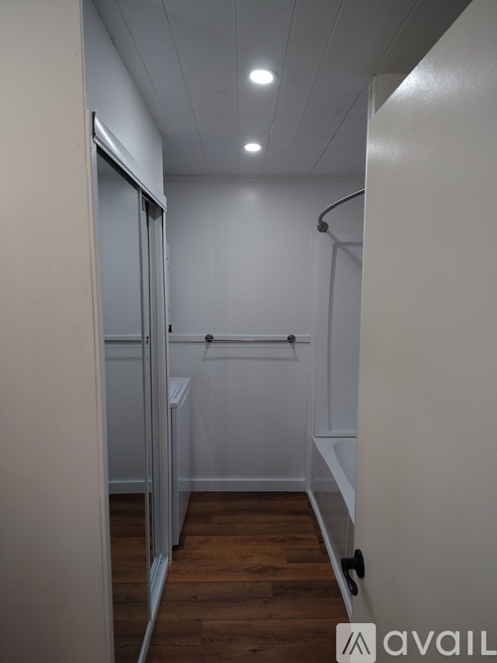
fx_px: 460
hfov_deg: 56.8
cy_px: 332
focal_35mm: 24
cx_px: 248
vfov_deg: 71.6
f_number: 1.8
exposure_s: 1/120
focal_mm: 5.56
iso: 275
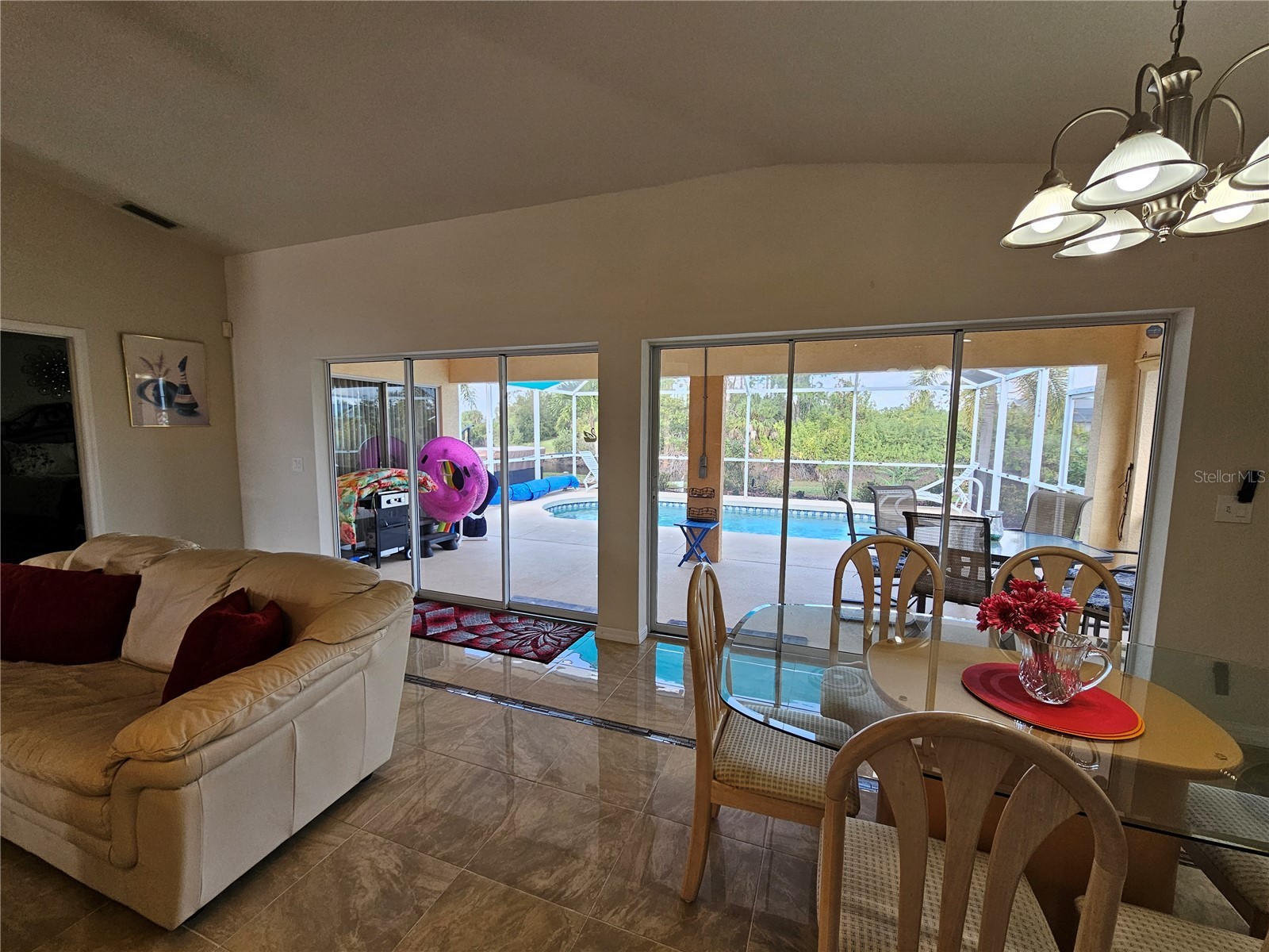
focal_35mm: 13
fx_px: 477
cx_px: 634
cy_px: 476
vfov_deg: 89.9
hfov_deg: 106.2
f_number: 2.2
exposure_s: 1/120
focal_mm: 2.2
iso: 80
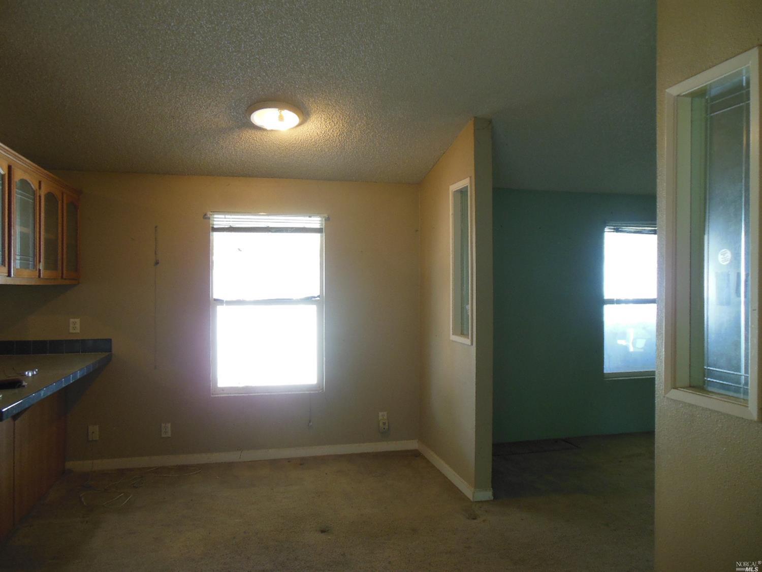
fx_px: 550
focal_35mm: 25
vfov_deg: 54.9
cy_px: 286
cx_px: 381
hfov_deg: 69.4
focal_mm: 4.5
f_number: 3.2
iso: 250
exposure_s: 1/30
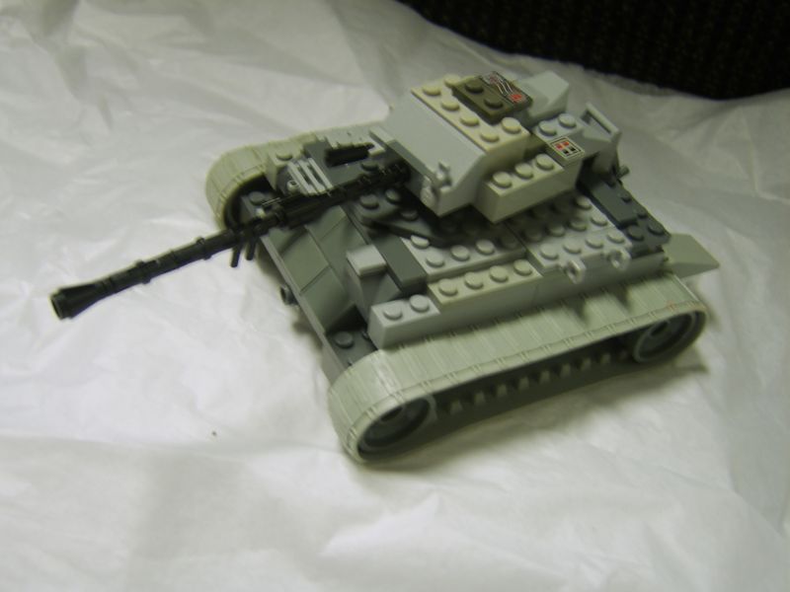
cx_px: 395
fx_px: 707
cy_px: 296
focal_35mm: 31
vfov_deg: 45.4
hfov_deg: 58.4
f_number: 2.7
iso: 71
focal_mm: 8.13
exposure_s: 1/5
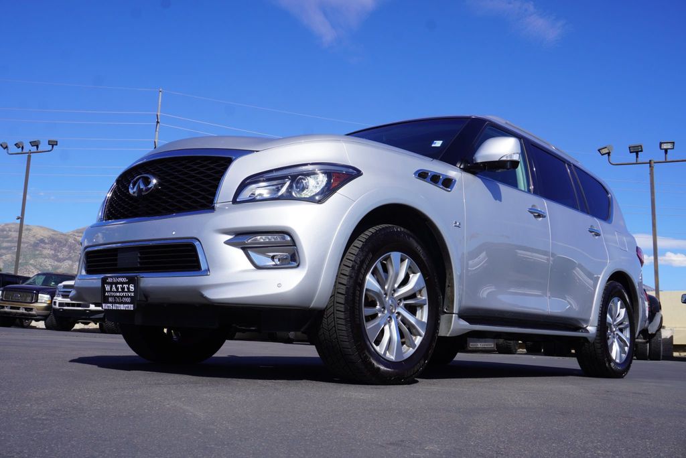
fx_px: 686
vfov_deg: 36.9
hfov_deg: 53.1
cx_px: 343
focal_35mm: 36
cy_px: 229
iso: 100
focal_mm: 24
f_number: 11
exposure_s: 1/160
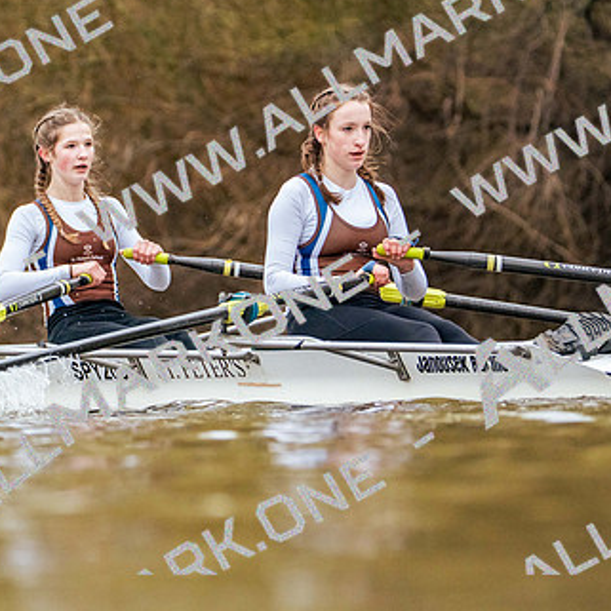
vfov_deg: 3.6
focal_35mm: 484
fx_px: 9665
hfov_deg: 3.6
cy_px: 248
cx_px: 312
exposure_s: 1/1600
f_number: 6.3
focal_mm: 315
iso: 5000
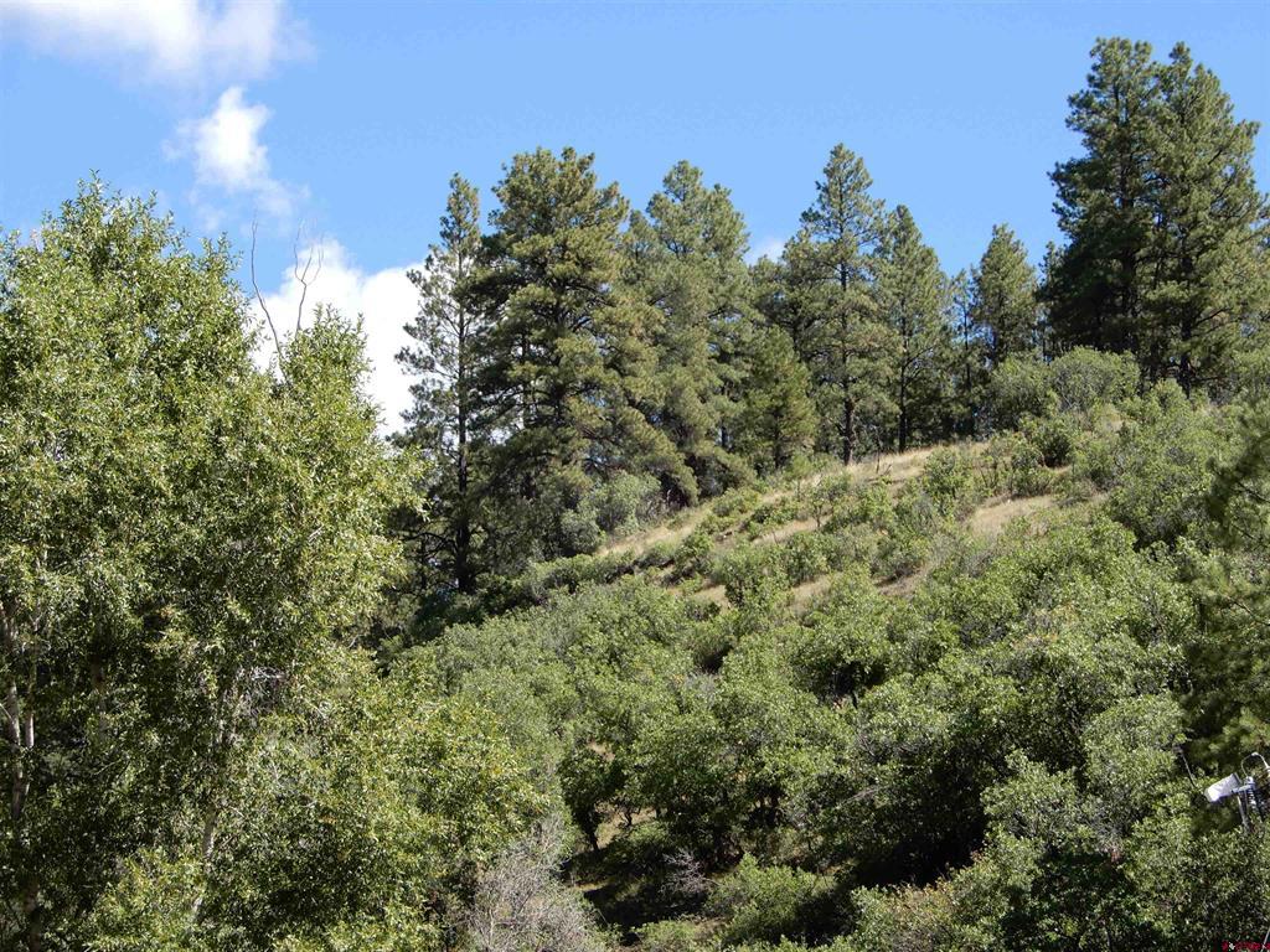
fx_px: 3852
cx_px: 635
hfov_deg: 18.7
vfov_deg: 14.1
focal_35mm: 105
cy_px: 476
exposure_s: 1/250
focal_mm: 18.7
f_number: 5
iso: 80
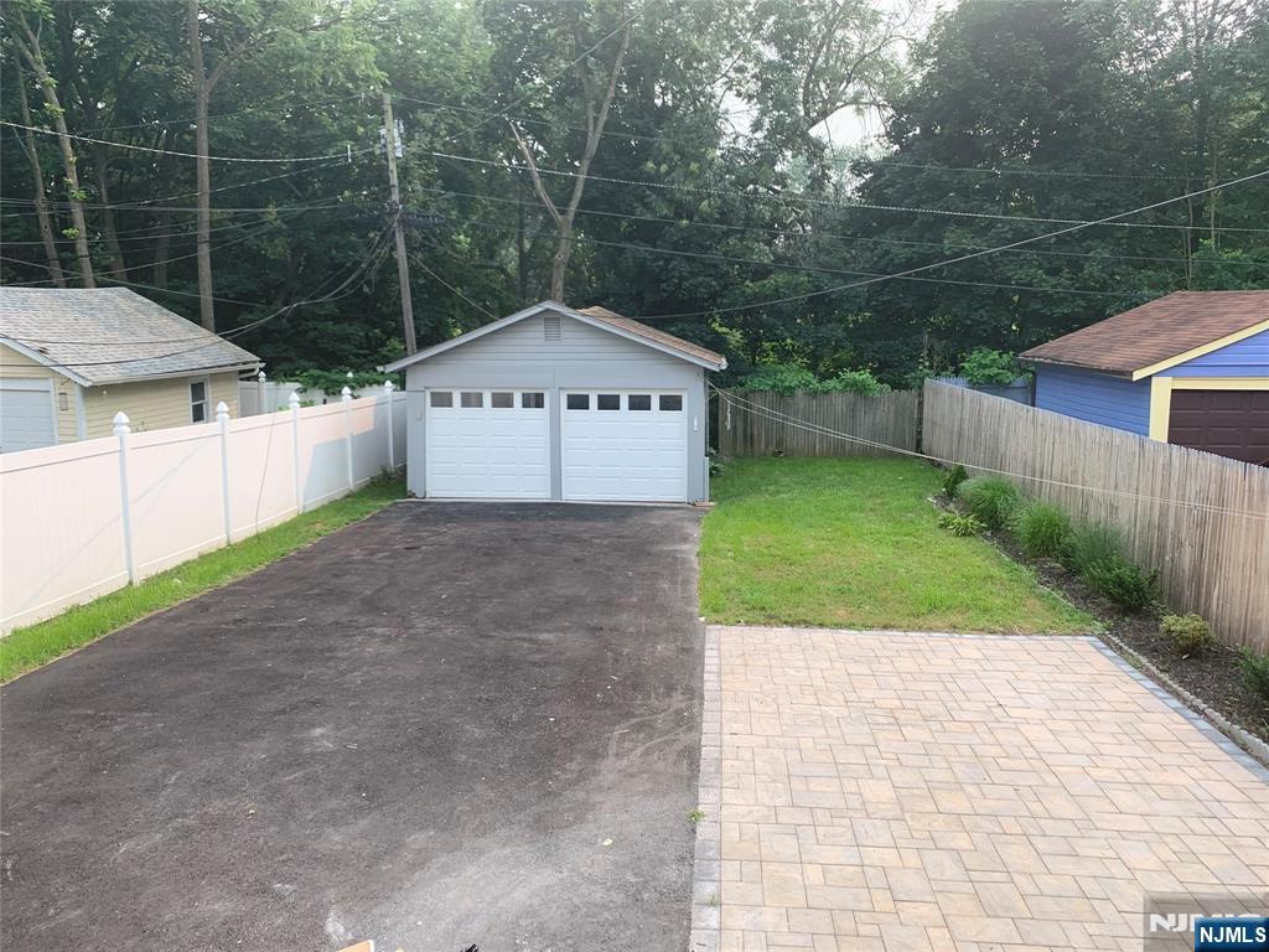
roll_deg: -0.5
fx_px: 953
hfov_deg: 67.3
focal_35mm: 26
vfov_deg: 53.1
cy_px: 476
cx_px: 634
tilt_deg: -7.8
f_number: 1.8
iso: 25
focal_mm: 4.25
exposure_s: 1/894
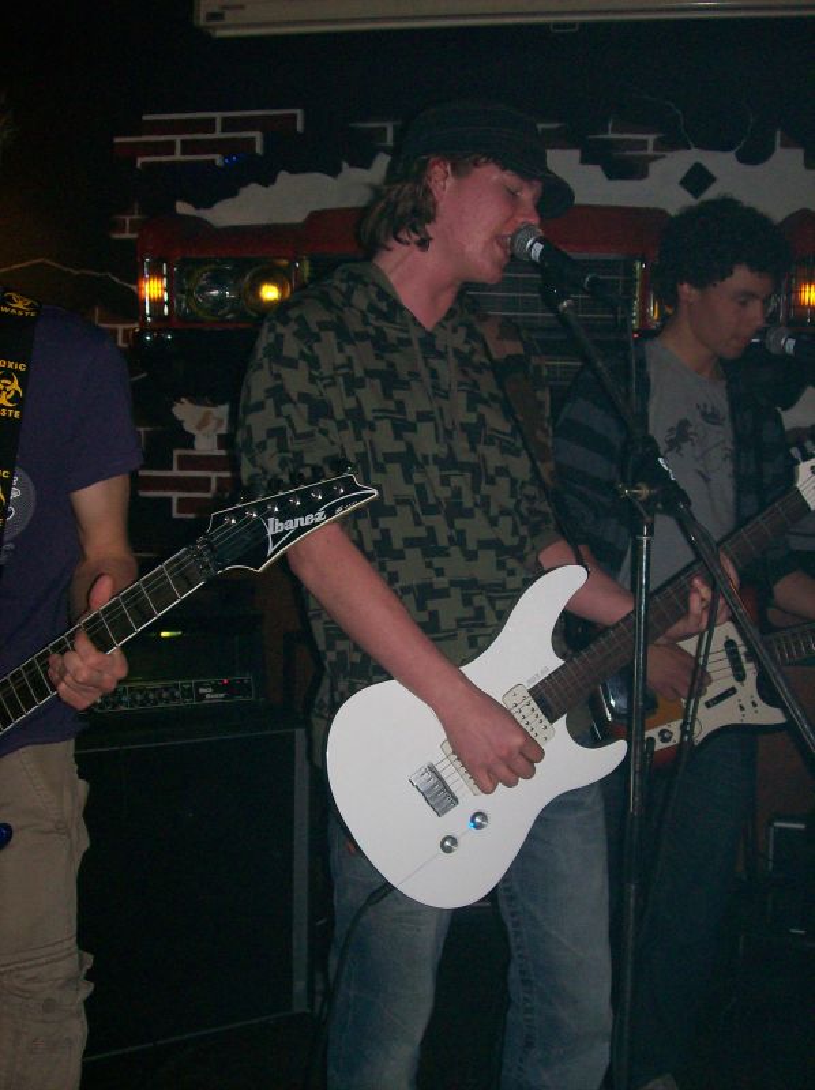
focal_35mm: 45
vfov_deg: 42.1
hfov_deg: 32.1
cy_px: 545
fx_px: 1416
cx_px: 408
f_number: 3
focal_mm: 7.6
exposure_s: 1/73.1
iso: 140
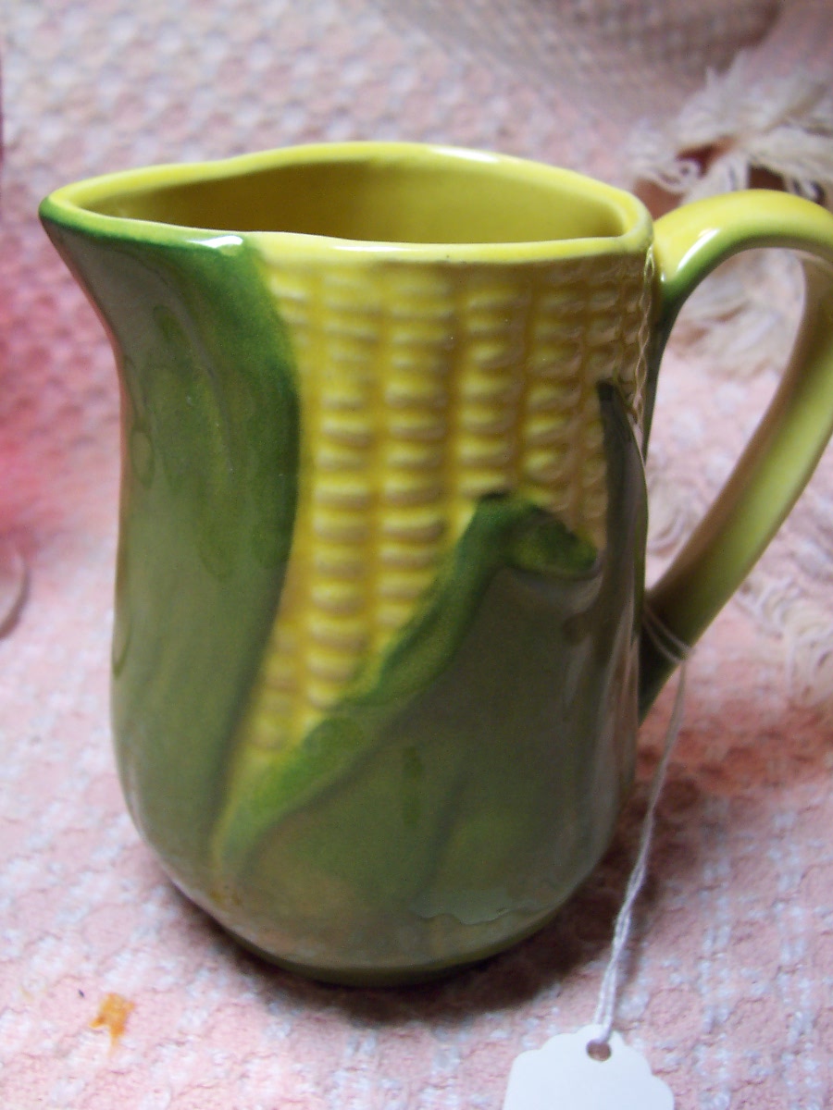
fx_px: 1187
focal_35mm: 37
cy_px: 555
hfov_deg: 38.7
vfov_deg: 50.1
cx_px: 416
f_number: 2.8
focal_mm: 5.6
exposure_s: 1/30
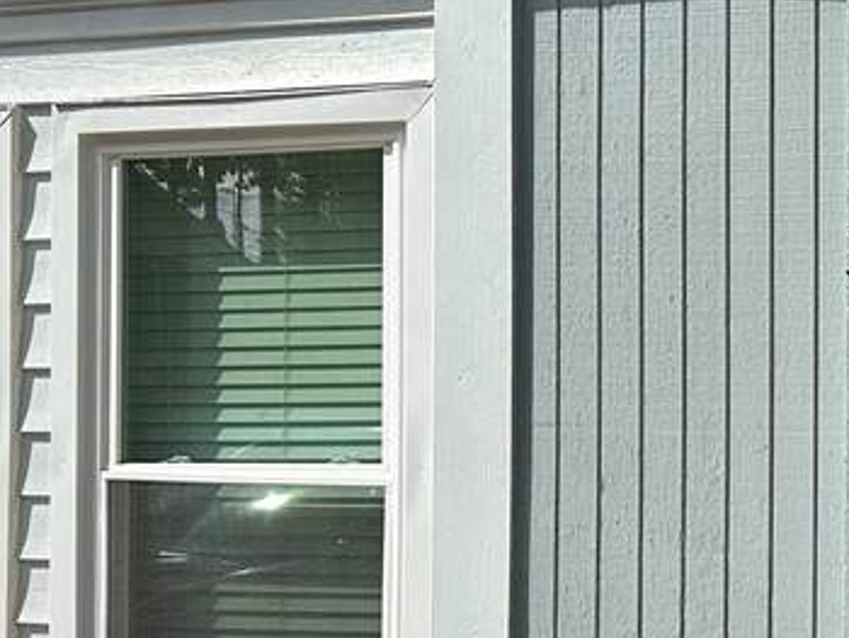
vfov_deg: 19.3
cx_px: 924
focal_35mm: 76
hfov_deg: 24.0
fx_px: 1865
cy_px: 425
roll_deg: -0.2
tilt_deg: +1.3
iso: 50
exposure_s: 1/3831
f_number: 1.5
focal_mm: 5.7
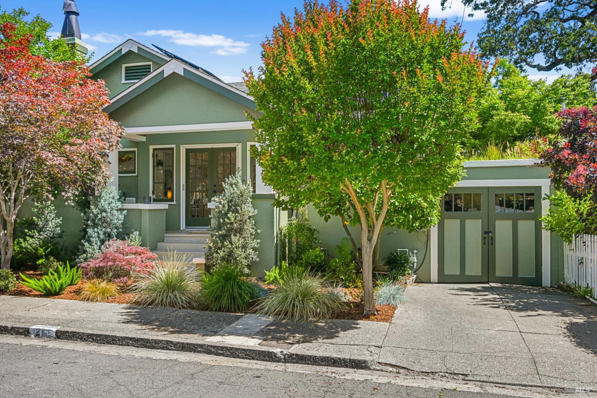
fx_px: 497
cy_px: 199
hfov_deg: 61.9
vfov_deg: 43.6
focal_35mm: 30
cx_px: 298
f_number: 11
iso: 800
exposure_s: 1/400
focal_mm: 30
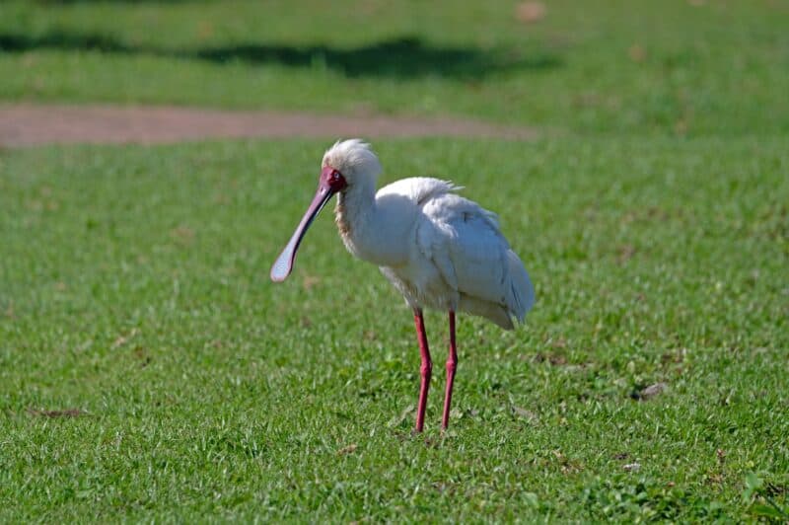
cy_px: 262
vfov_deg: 2.3
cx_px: 394
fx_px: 13139
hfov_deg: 3.4
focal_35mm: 600
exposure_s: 1/800
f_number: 9
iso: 250
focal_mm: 600
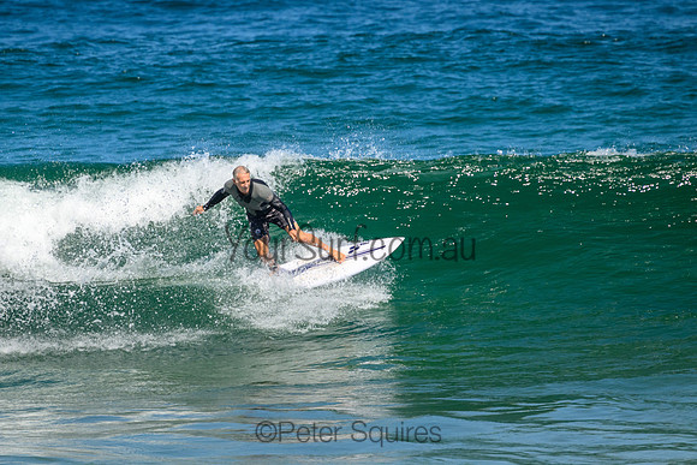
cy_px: 199
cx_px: 297
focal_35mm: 920
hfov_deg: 2.2
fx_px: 17822
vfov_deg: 1.5
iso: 1250
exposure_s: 1/2000
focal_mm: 800
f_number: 11
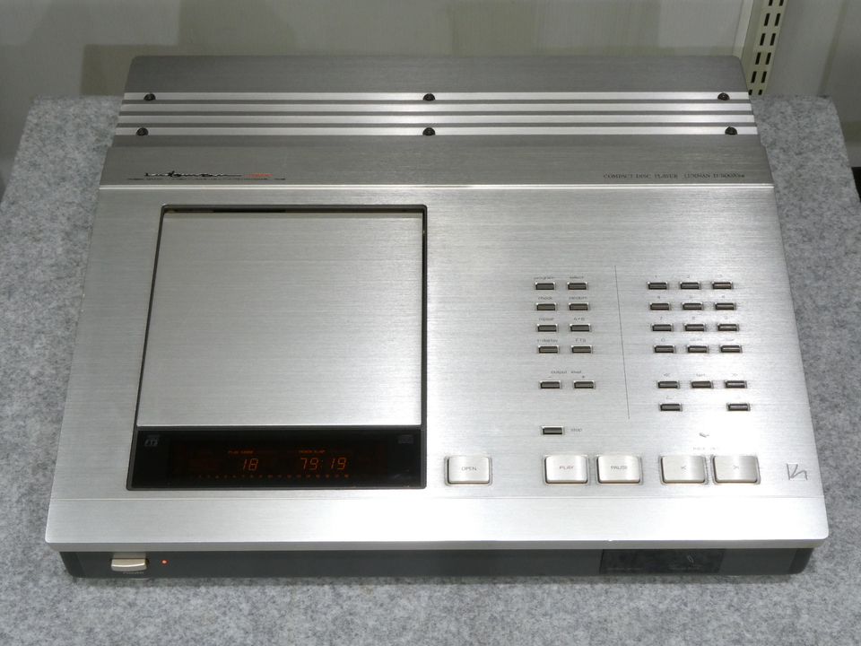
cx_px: 430
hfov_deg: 38.2
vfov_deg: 29.1
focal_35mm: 50
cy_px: 323
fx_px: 1244
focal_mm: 9
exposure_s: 1/13
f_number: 7.1
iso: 400
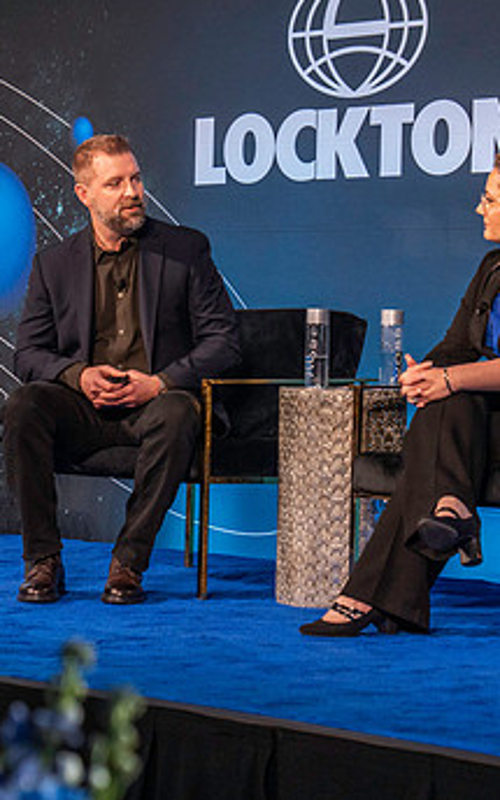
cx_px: 261
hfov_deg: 11.0
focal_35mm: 119
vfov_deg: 17.5
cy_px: 405
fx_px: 2595
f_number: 4.5
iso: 3200
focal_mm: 62
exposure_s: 1/200
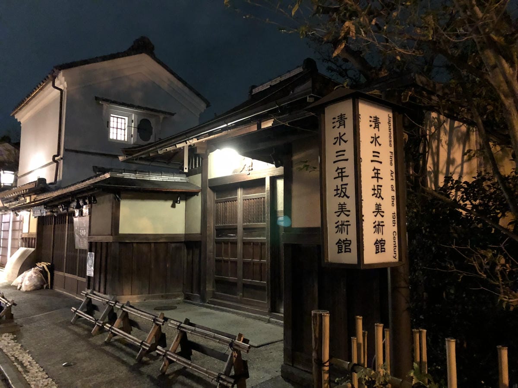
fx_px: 434
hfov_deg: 61.7
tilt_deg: +4.8
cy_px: 194
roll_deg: +0.1
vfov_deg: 48.2
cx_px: 259
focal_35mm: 29
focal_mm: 3.99
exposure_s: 1/4
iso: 400
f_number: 1.8
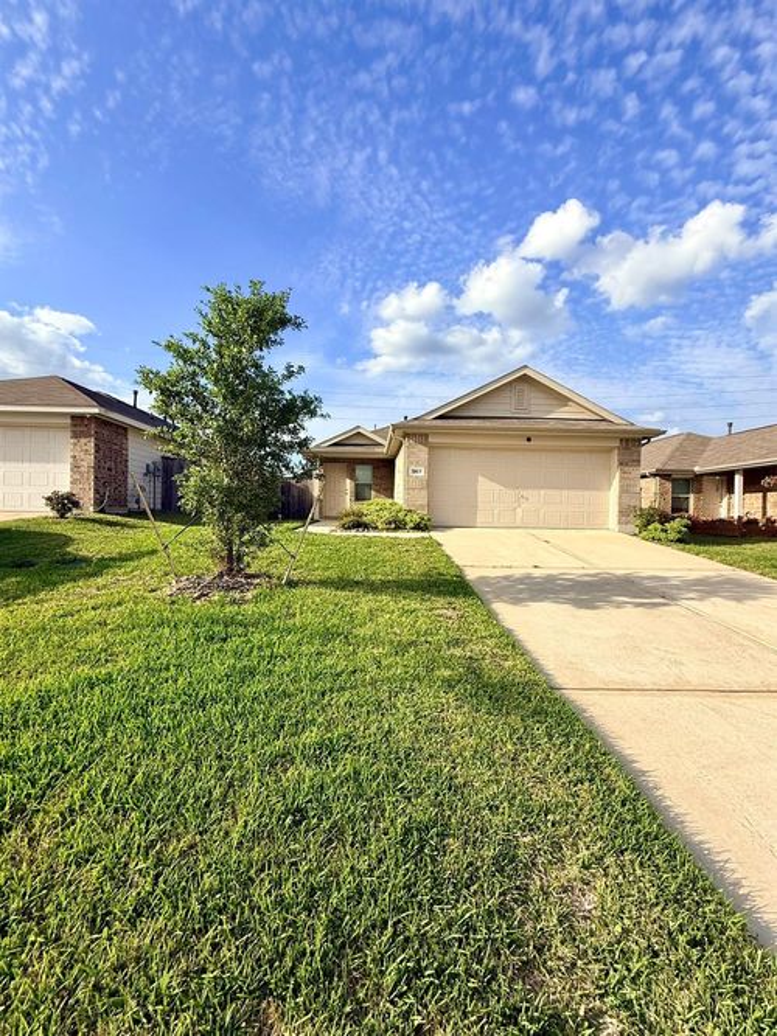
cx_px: 388
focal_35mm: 14
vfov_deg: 102.1
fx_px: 419
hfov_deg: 85.7
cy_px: 518
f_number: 2.2
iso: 50
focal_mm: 2.22
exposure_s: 1/1848
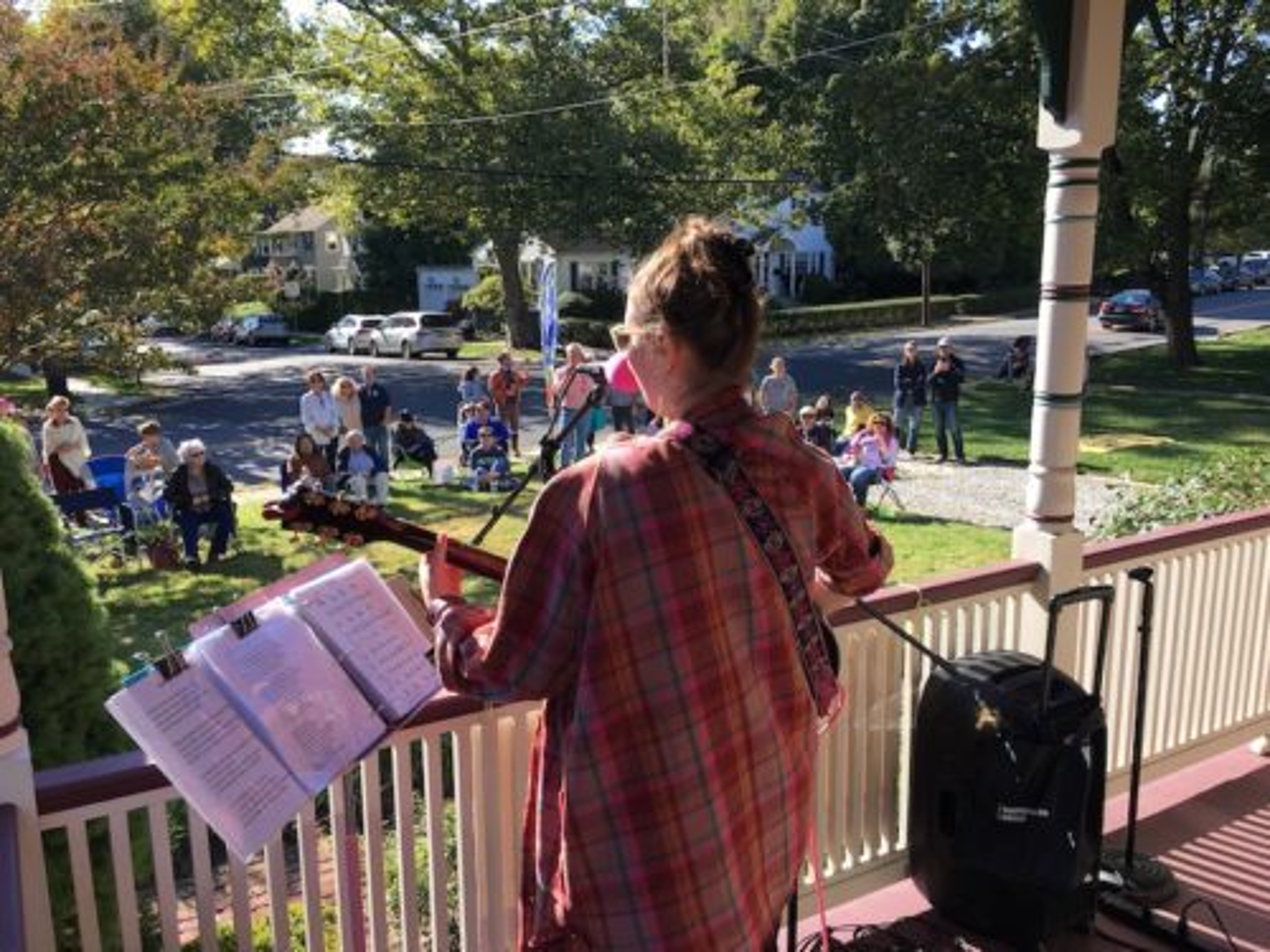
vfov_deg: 48.2
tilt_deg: -11.5
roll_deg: +0.3
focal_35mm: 29
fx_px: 1064
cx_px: 635
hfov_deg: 61.7
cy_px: 476
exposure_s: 1/437
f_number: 2.2
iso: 25
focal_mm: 4.15
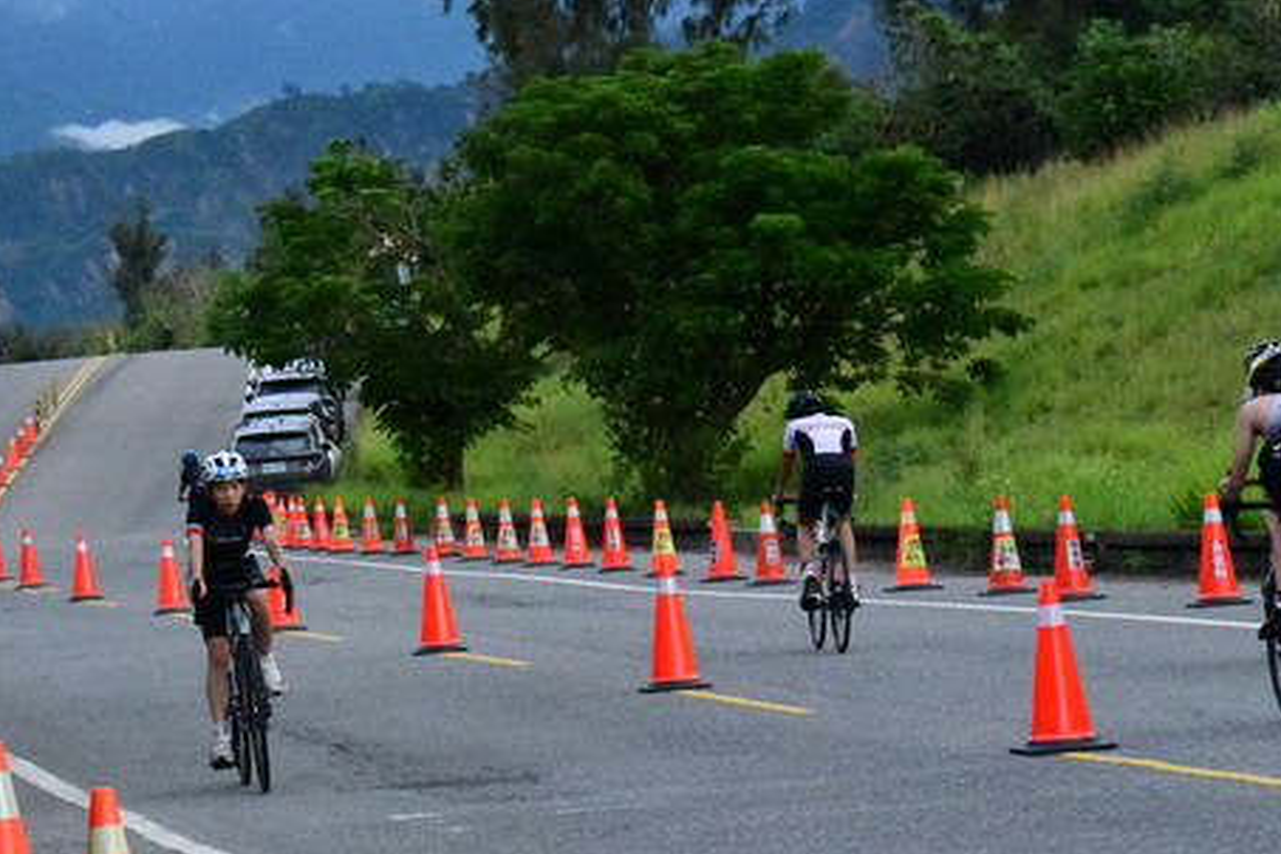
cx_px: 235
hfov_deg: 9.2
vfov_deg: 6.1
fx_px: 7970
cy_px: 508
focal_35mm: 224
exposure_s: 1/3200
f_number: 14
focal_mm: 130
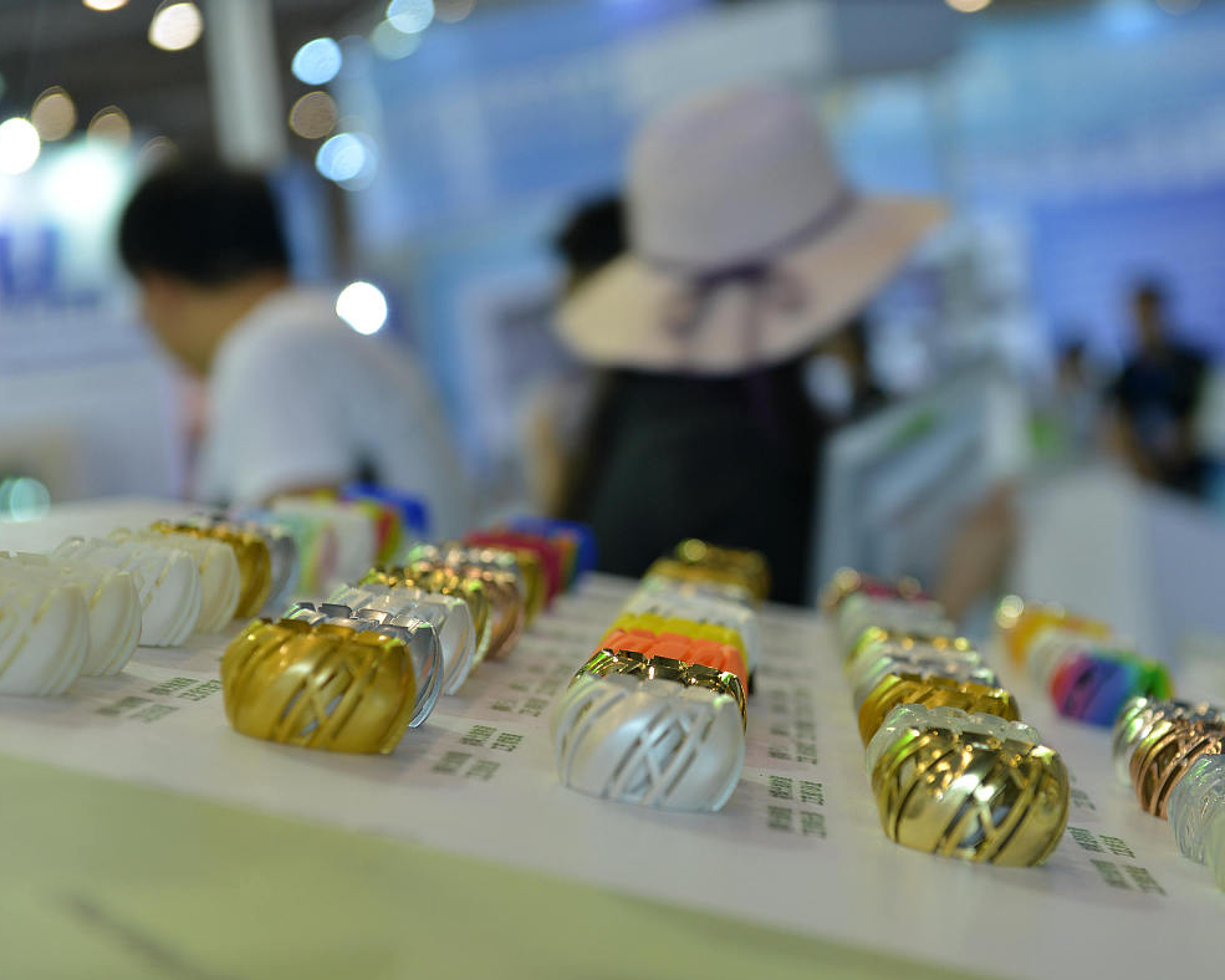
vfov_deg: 19.2
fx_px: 2900
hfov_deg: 23.8
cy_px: 488
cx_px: 708
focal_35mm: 80
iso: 320
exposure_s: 1/50
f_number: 4
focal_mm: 70
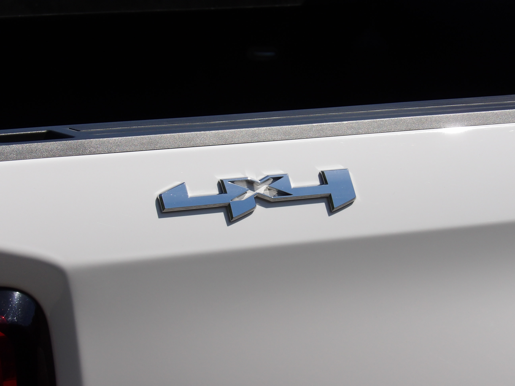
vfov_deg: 10.4
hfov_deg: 13.8
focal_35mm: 143
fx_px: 2127
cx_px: 258
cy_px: 193
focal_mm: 25.6
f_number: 5.2
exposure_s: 1/767
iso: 100
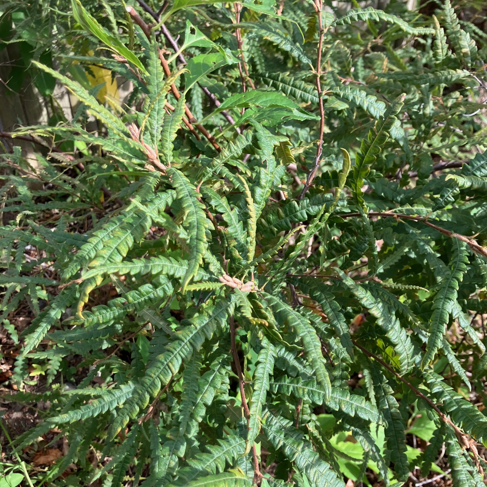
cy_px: 264
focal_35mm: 34
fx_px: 541
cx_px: 247
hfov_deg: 48.4
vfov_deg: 48.4
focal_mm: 3.99
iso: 32
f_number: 1.8
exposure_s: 1/309
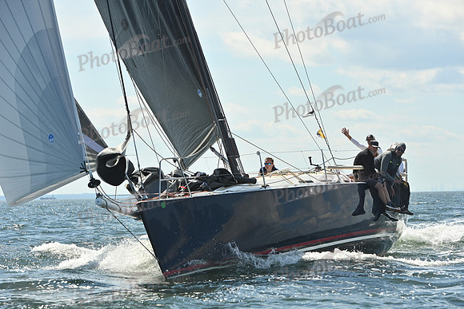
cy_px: 154
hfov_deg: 14.2
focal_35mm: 145
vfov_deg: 9.5
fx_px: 1869
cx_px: 232
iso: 250
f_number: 7.1
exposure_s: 1/1250
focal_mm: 145
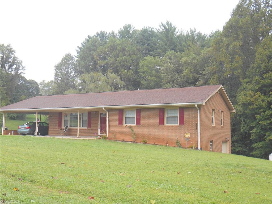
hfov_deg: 45.8
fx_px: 322
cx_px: 136
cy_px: 102
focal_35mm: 41
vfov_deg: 35.1
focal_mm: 7.2
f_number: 3.9
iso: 80
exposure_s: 1/80
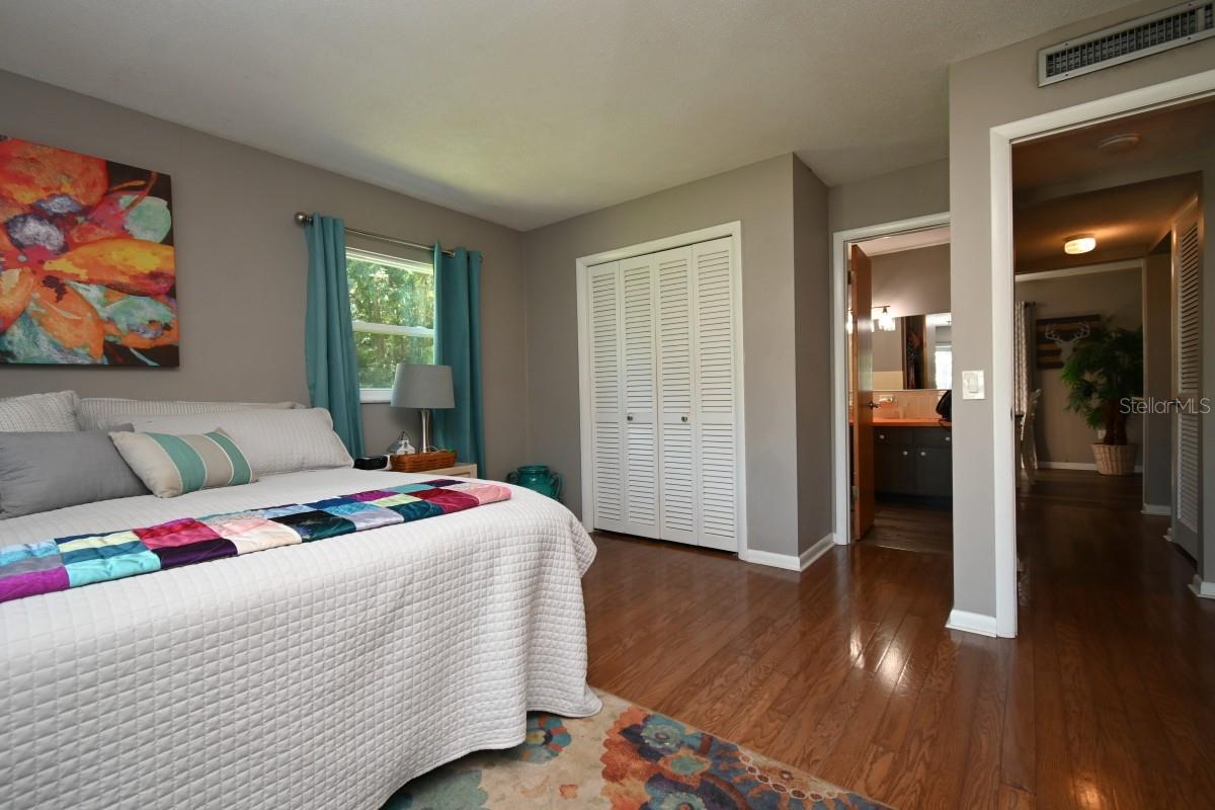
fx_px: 506
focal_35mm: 15
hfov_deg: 100.4
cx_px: 608
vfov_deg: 77.3
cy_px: 405
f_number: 4.5
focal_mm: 10
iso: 560
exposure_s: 1/60
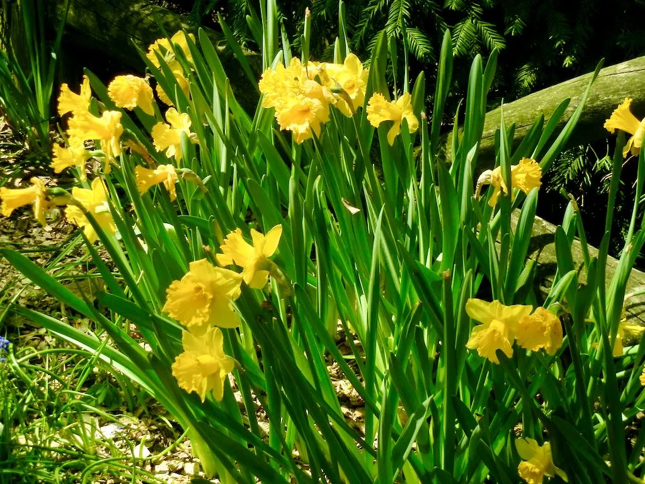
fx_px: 1658
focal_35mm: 89
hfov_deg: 22.0
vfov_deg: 16.6
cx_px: 322
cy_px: 242
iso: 160
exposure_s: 1/545
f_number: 4.4
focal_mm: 16
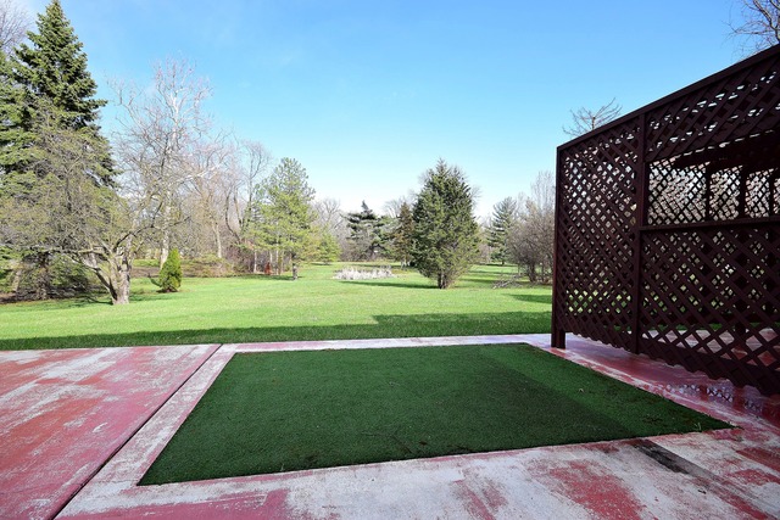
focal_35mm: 16
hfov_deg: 95.0
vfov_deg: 72.1
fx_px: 358
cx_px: 390
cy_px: 260
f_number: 10
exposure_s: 1/400
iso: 500
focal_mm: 11
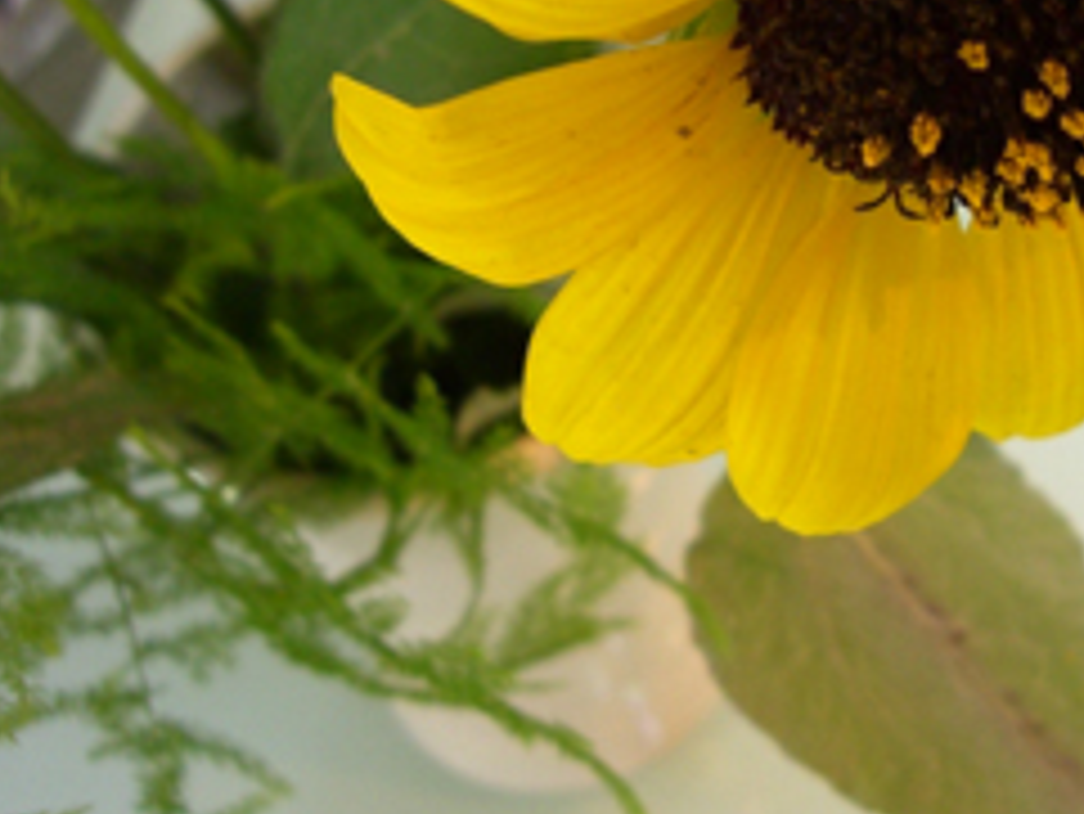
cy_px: 180
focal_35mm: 63
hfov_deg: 30.2
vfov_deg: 23.0
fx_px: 1974
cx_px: 801
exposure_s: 1/15
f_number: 2.7
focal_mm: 6.2
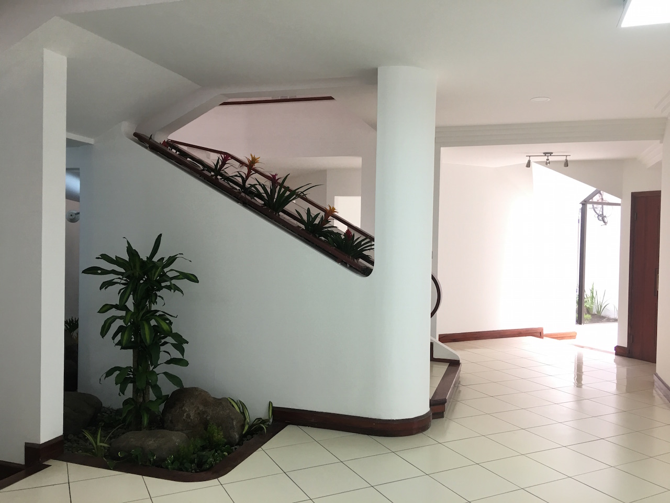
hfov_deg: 61.7
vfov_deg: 48.2
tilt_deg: -0.9
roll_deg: -1.0
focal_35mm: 29
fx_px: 561
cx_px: 335
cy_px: 252
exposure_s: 1/15
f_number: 2.2
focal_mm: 4.15
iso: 25
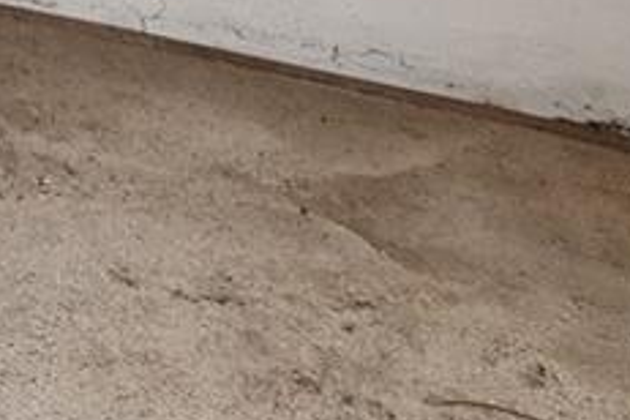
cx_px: -815
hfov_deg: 14.8
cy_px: -728
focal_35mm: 97
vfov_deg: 10.9
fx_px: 1697
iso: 250
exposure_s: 1/1.25
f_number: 10
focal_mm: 14
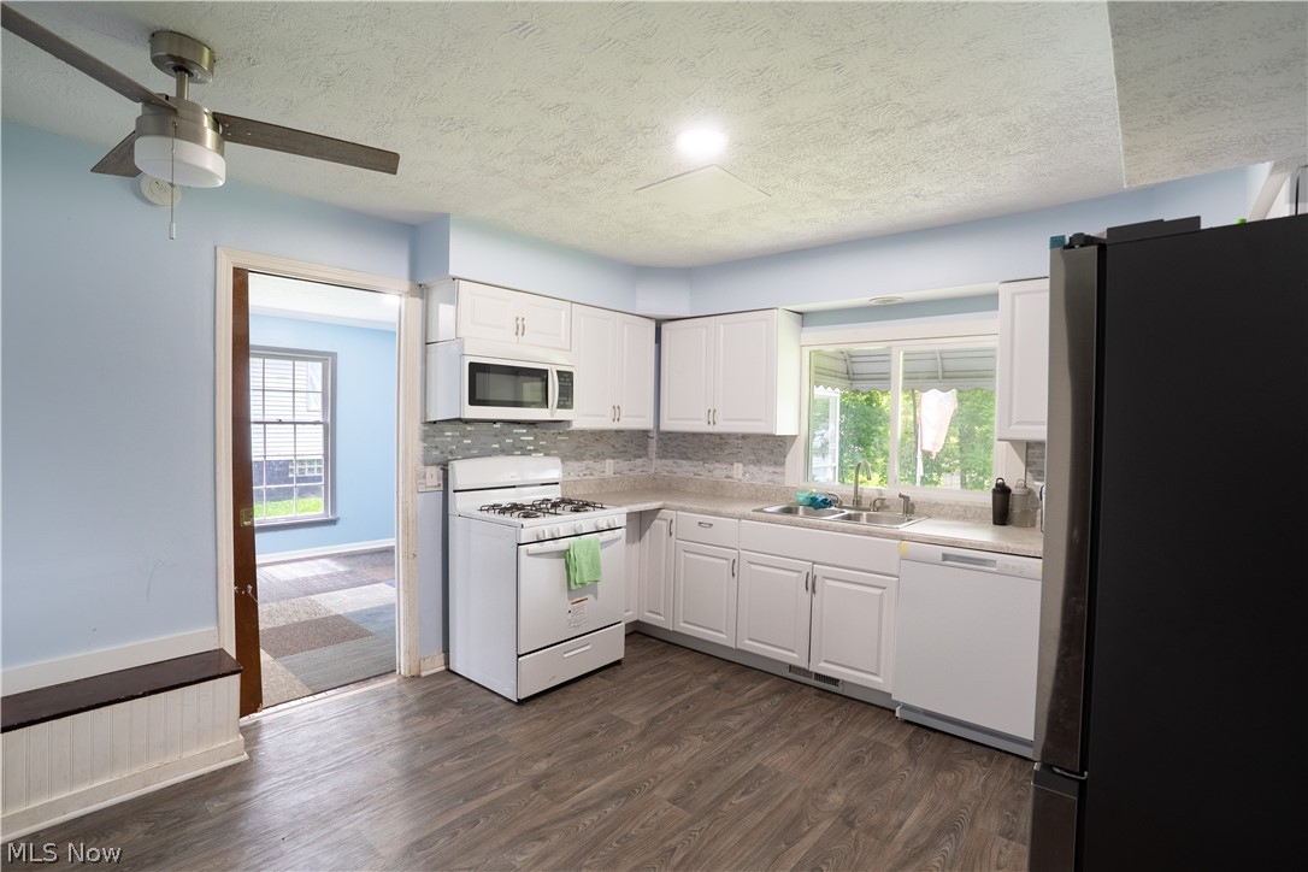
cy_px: 436
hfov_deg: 96.7
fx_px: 581
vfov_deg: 73.7
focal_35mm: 16
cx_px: 654
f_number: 4
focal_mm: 16
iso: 1250
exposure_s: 1/500
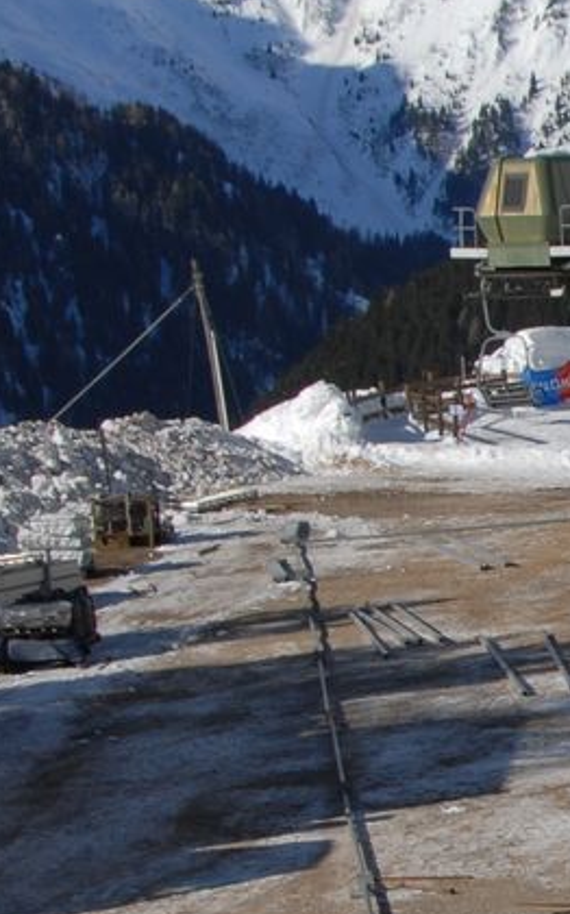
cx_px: 1240
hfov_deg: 8.7
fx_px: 3484
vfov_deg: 14.9
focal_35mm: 140
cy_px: 684
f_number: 10
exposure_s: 1/350
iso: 125
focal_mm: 24
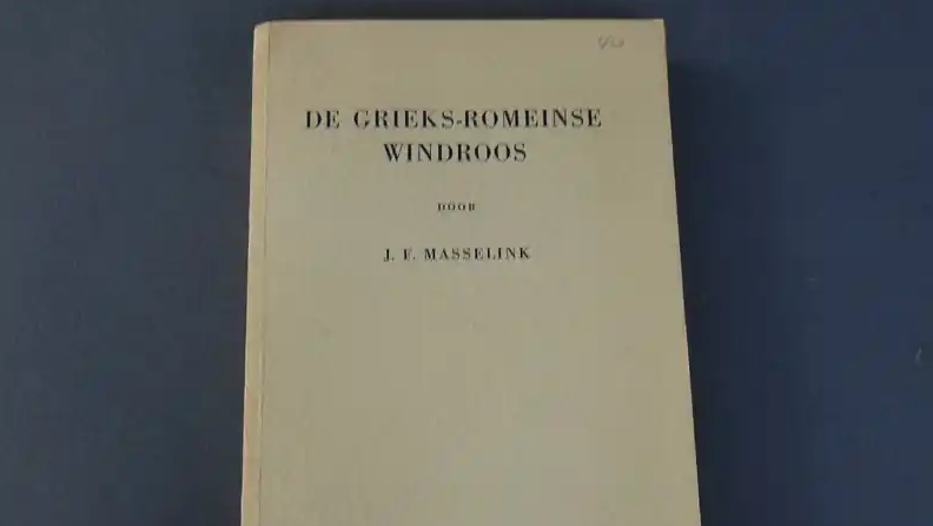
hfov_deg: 59.5
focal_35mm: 33
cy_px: 347
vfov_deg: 35.4
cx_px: 465
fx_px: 817
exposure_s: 1/30
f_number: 4
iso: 160
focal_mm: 5.09
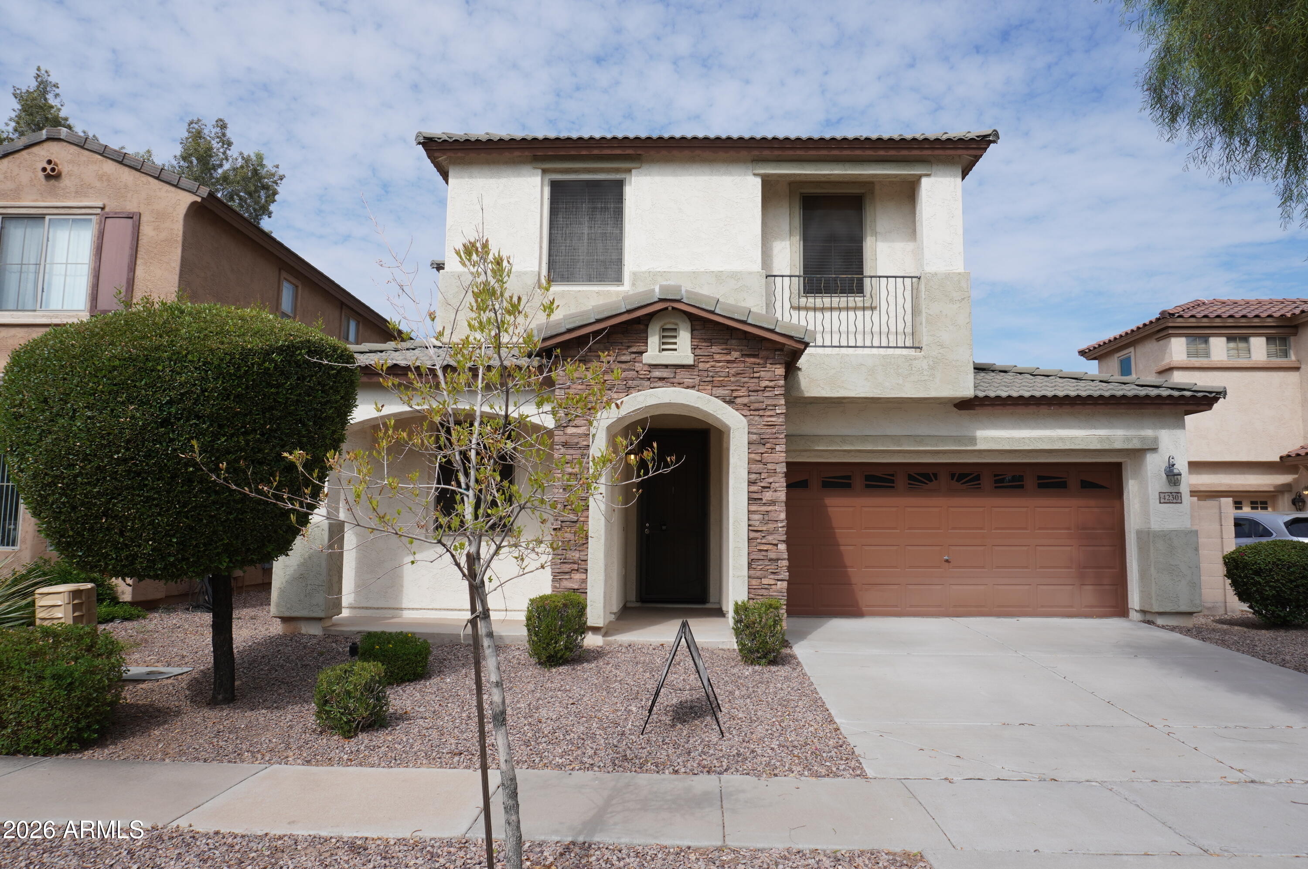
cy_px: 434
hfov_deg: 73.8
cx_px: 654
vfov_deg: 53.0
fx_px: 871
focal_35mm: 24
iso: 100
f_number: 11
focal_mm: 16
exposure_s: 1/200
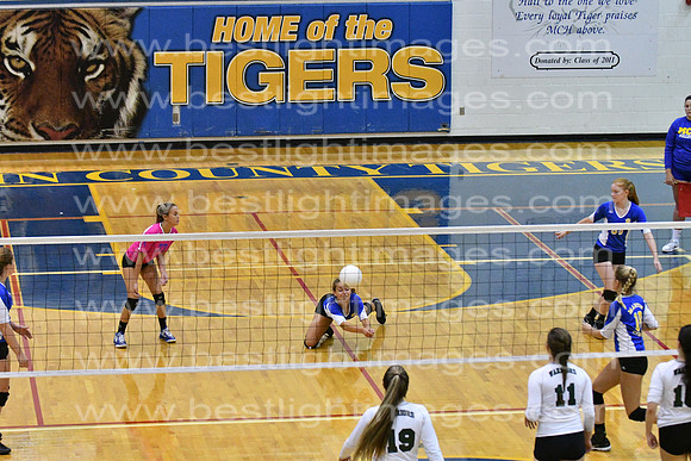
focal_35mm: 210
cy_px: 230
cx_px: 346
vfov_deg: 6.5
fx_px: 4032
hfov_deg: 9.8
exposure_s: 1/500
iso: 8000
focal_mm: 140
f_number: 4
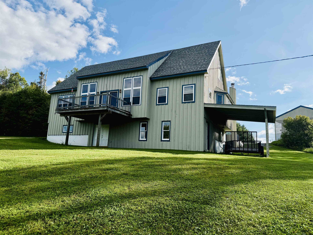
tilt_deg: +10.2
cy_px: 118
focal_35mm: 24
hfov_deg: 71.6
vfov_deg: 56.8
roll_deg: -0.7
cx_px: 156
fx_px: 217
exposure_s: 1/3021
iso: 80
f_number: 1.78
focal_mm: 6.76
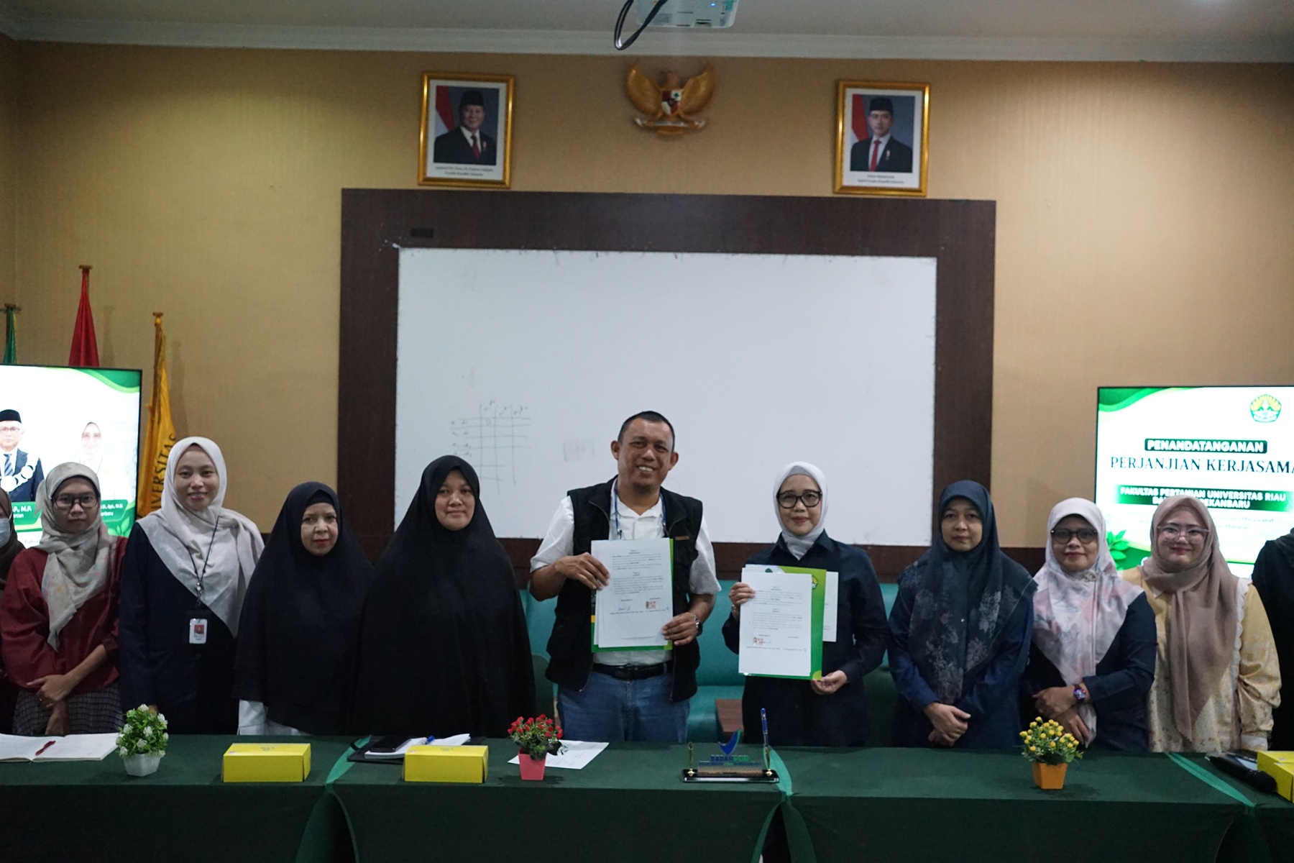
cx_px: 647
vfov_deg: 37.9
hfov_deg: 54.4
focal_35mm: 35
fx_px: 1258
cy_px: 432
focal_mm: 35
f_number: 5
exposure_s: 1/125
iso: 6400
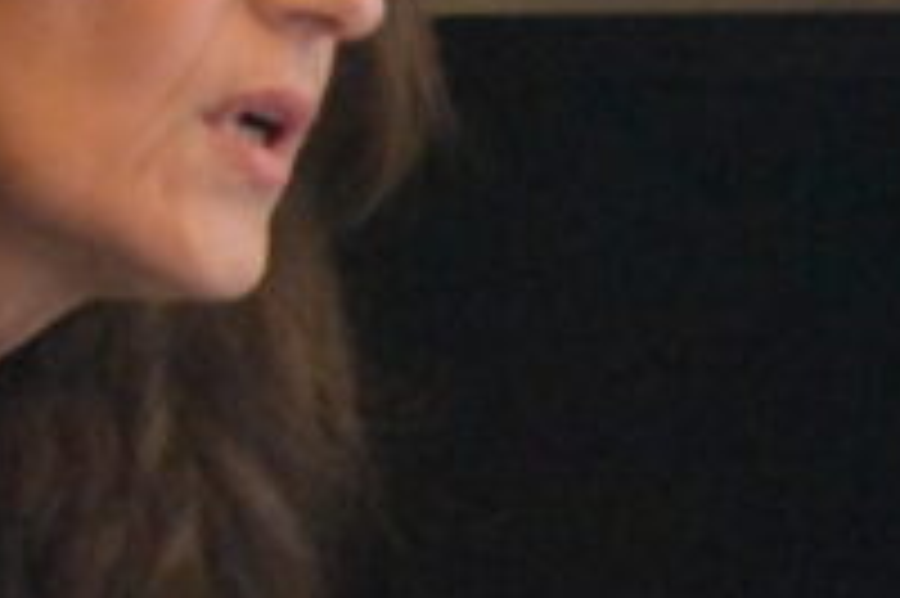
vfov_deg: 4.8
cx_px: 742
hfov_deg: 7.1
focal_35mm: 288
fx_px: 7194
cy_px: 411
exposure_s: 1/50
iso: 12800
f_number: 5.3
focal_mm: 48
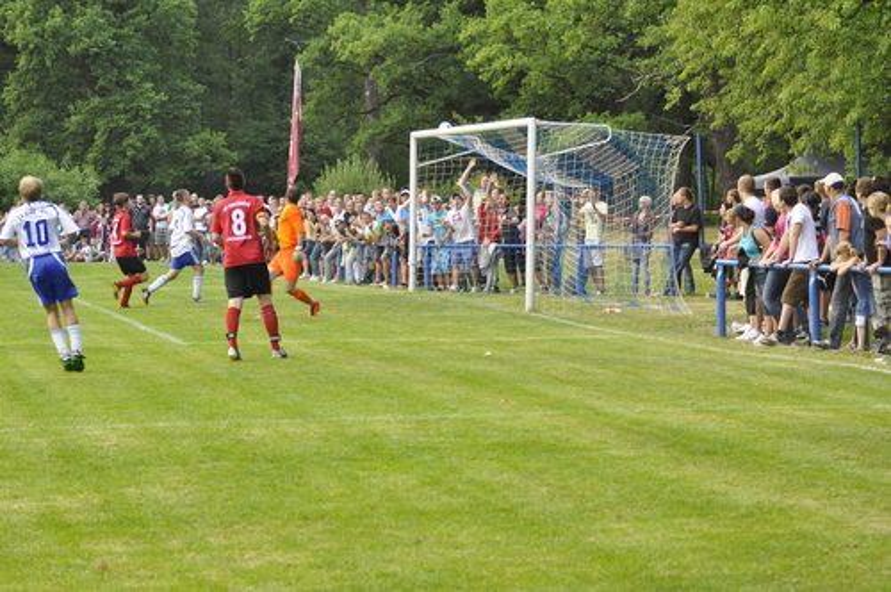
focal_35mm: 105
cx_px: 446
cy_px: 296
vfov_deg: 13.0
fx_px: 2595
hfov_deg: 19.5
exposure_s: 1/125
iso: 280
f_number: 5.6
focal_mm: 70
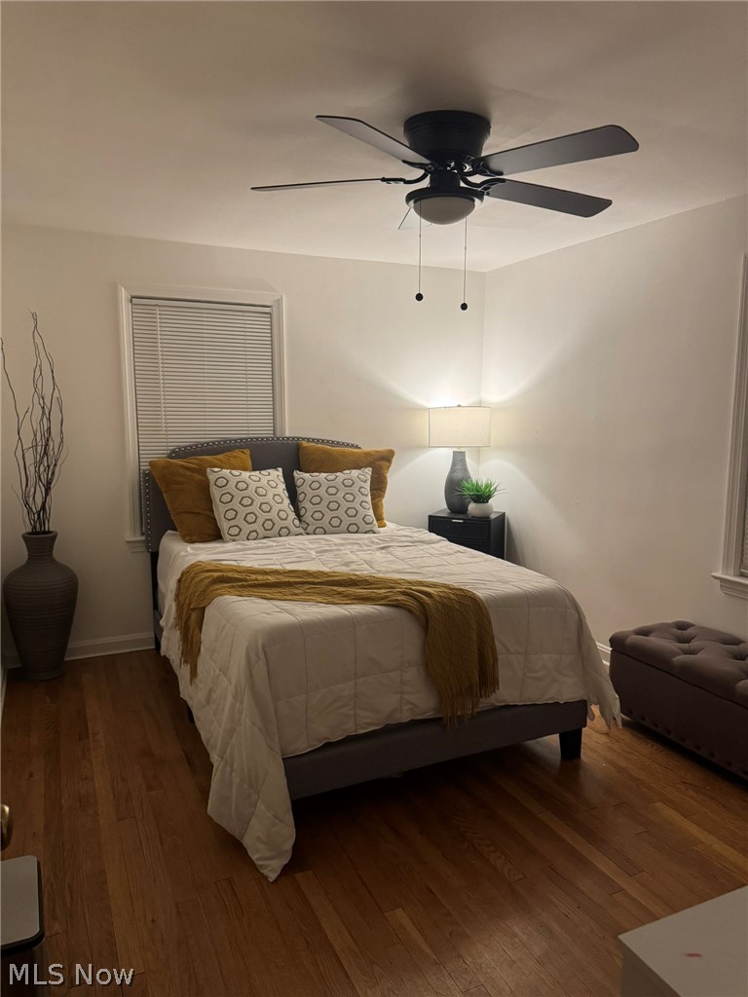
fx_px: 691
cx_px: 374
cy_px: 498
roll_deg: -0.2
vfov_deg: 71.6
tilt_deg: -7.6
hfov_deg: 56.8
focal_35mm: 24
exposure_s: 1/60
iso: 500
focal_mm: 6.76
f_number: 1.78
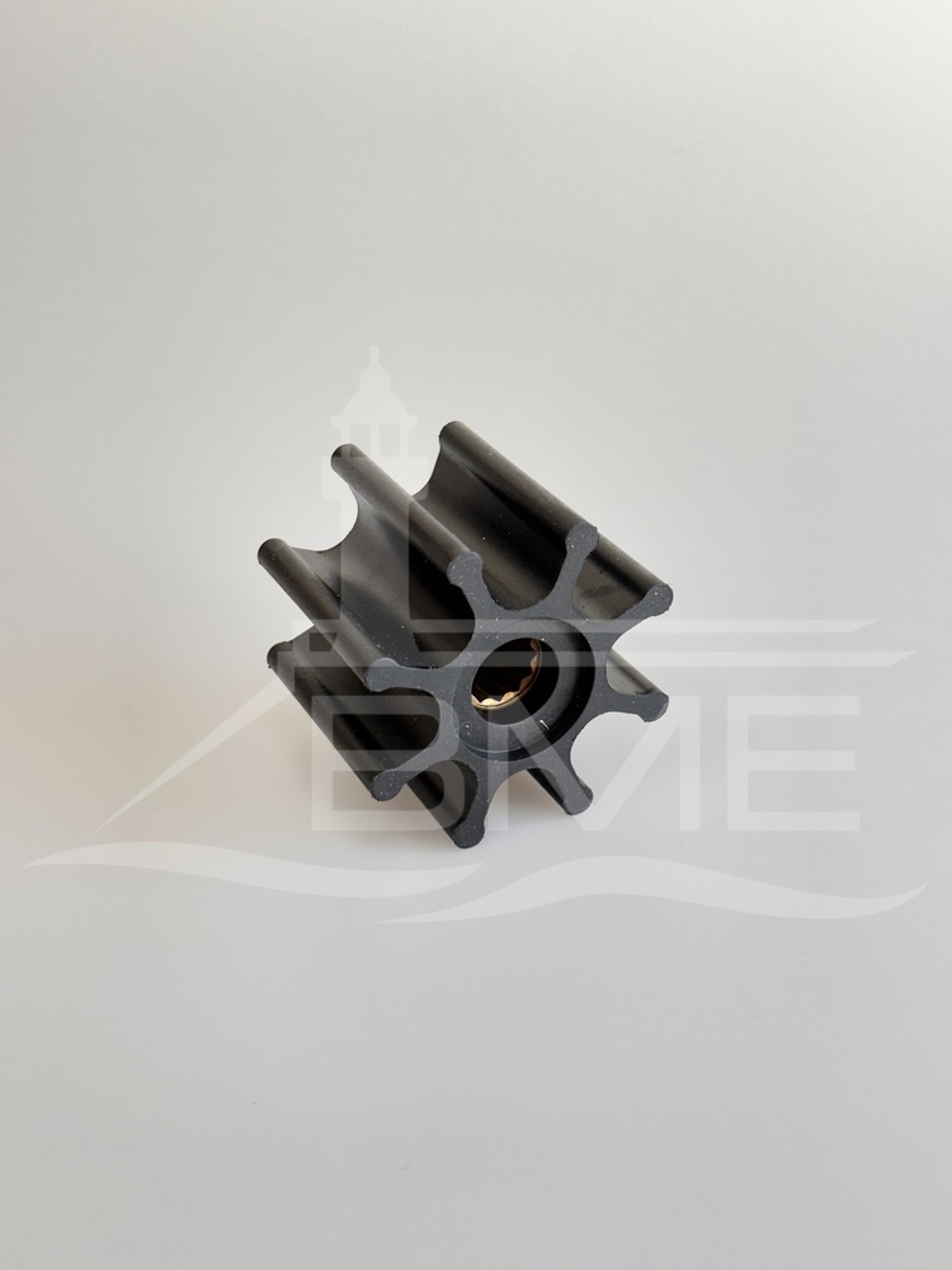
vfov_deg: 39.7
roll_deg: +1.6
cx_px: 476
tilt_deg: -29.5
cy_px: 635
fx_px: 1760
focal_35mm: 48
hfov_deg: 30.3
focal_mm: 6.86
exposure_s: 1/100
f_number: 1.78
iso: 125
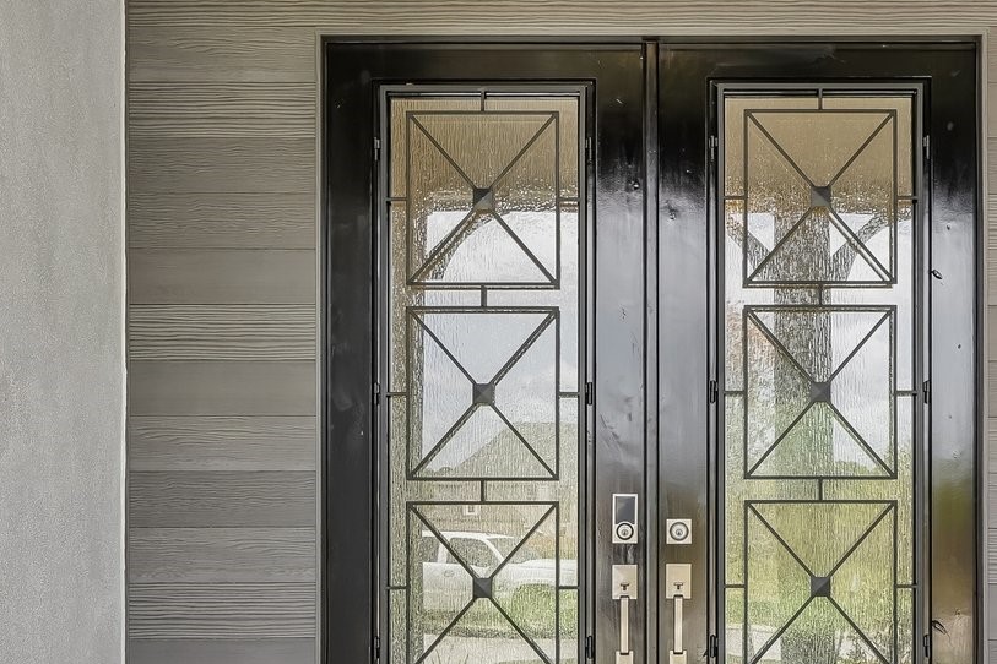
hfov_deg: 31.7
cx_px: 638
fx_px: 1745
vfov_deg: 21.3
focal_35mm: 63
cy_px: 532
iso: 500
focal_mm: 25
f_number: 8
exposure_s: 1/100
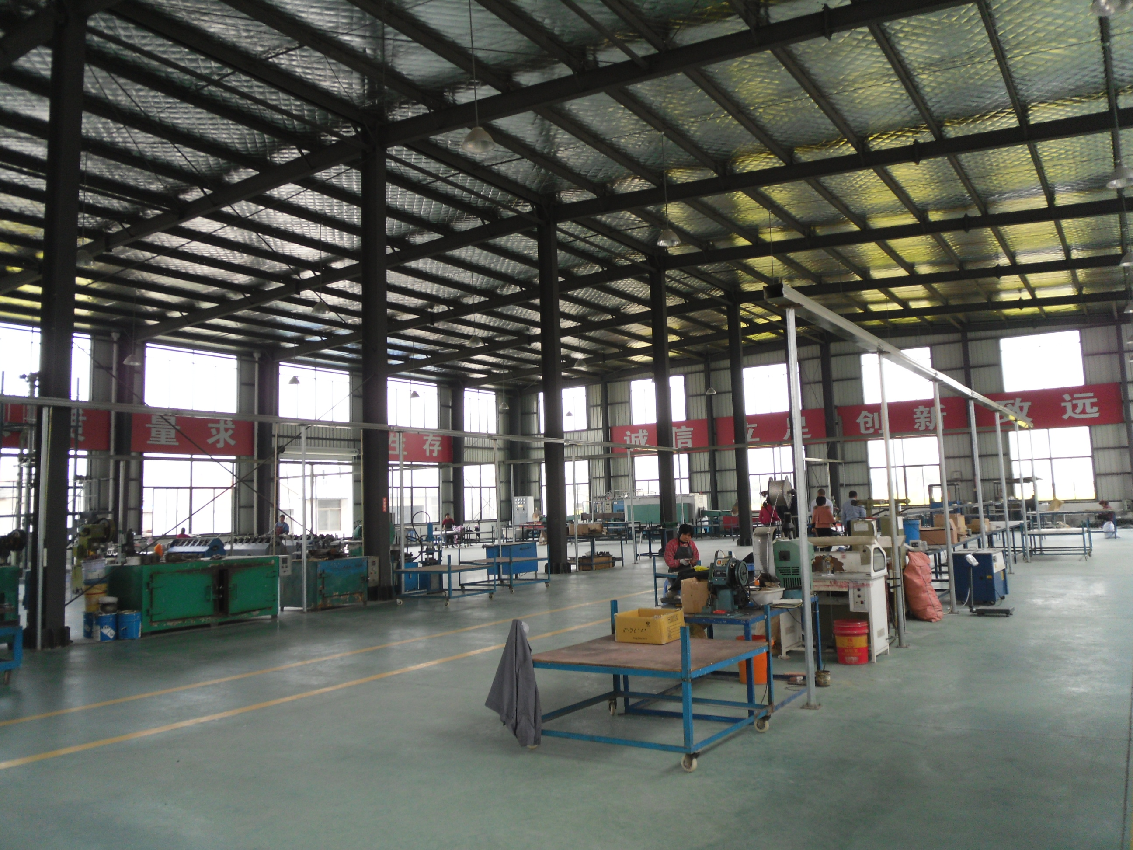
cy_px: 425
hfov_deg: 63.4
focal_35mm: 28
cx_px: 566
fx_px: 916
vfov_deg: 49.7
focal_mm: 5.1
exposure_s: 1/60
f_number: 3.4
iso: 100
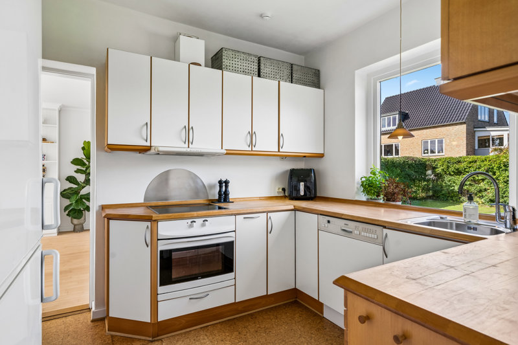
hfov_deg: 86.9
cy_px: 172
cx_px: 259
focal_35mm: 19
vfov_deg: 64.5
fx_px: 273
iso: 800
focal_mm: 19
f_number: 7.1
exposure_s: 1/125
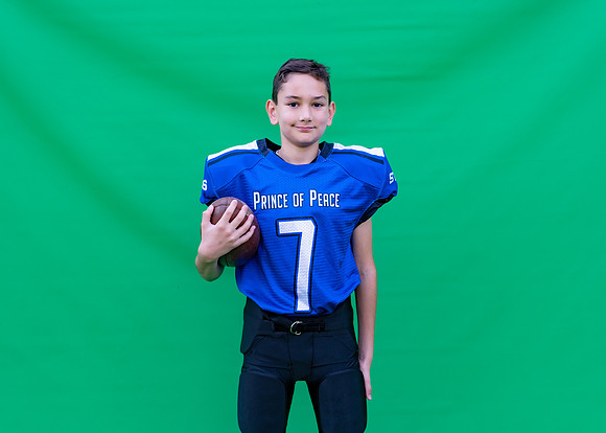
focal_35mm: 53
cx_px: 303
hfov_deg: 36.8
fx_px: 911
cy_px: 216
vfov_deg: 26.7
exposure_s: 1/400
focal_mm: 50
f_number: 2.8
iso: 160
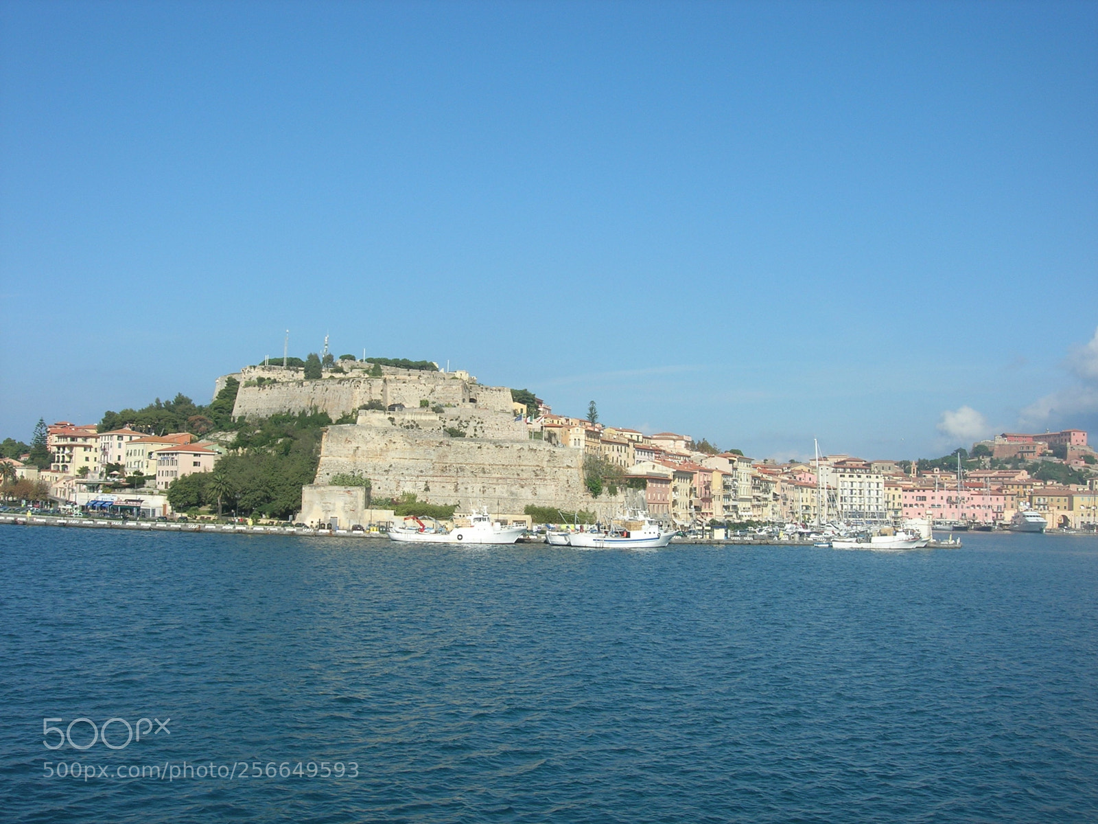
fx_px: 1205
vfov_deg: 37.7
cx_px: 549
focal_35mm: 38
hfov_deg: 49.0
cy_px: 412
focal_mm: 7.8
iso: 64
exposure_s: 1/630
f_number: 4.8
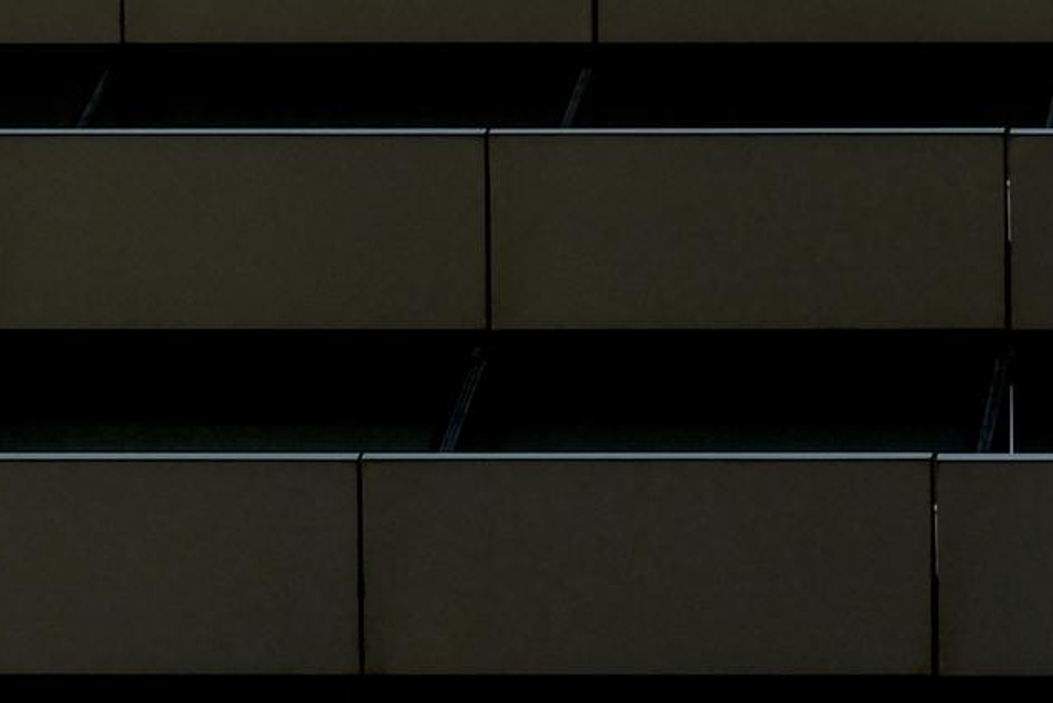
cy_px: 439
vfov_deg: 3.0
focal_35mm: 457
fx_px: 13369
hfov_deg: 4.5
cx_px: 1226
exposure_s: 1/250
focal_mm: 50
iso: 320
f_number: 9
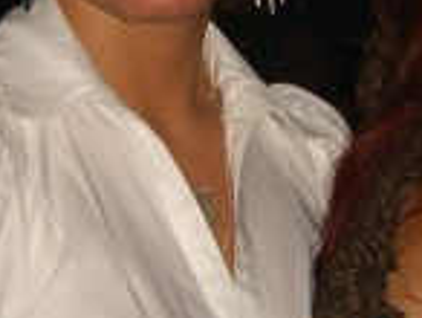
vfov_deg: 9.5
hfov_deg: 12.6
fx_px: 1905
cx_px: 277
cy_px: 110
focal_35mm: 156
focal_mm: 7.9
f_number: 2.8
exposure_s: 1/60
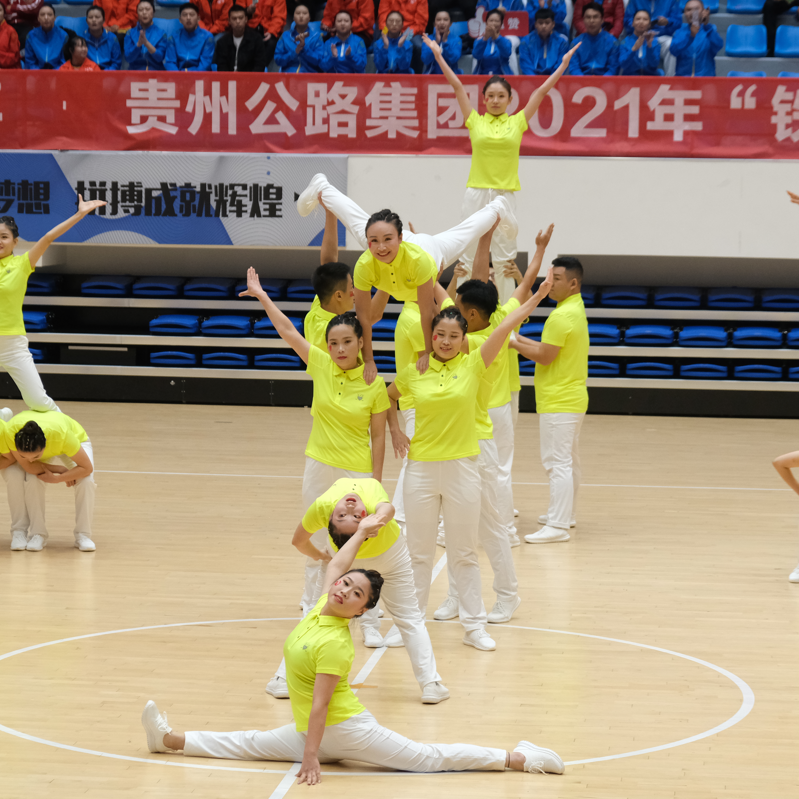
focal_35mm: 106
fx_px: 2768
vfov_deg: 16.4
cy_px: 400
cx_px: 433
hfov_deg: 16.4
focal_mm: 55
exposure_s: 1/320
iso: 1600
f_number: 4
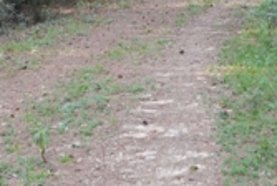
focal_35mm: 86
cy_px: -27
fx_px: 663
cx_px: -27
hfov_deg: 22.3
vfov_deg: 15.5
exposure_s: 1/25
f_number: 5
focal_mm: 24
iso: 500
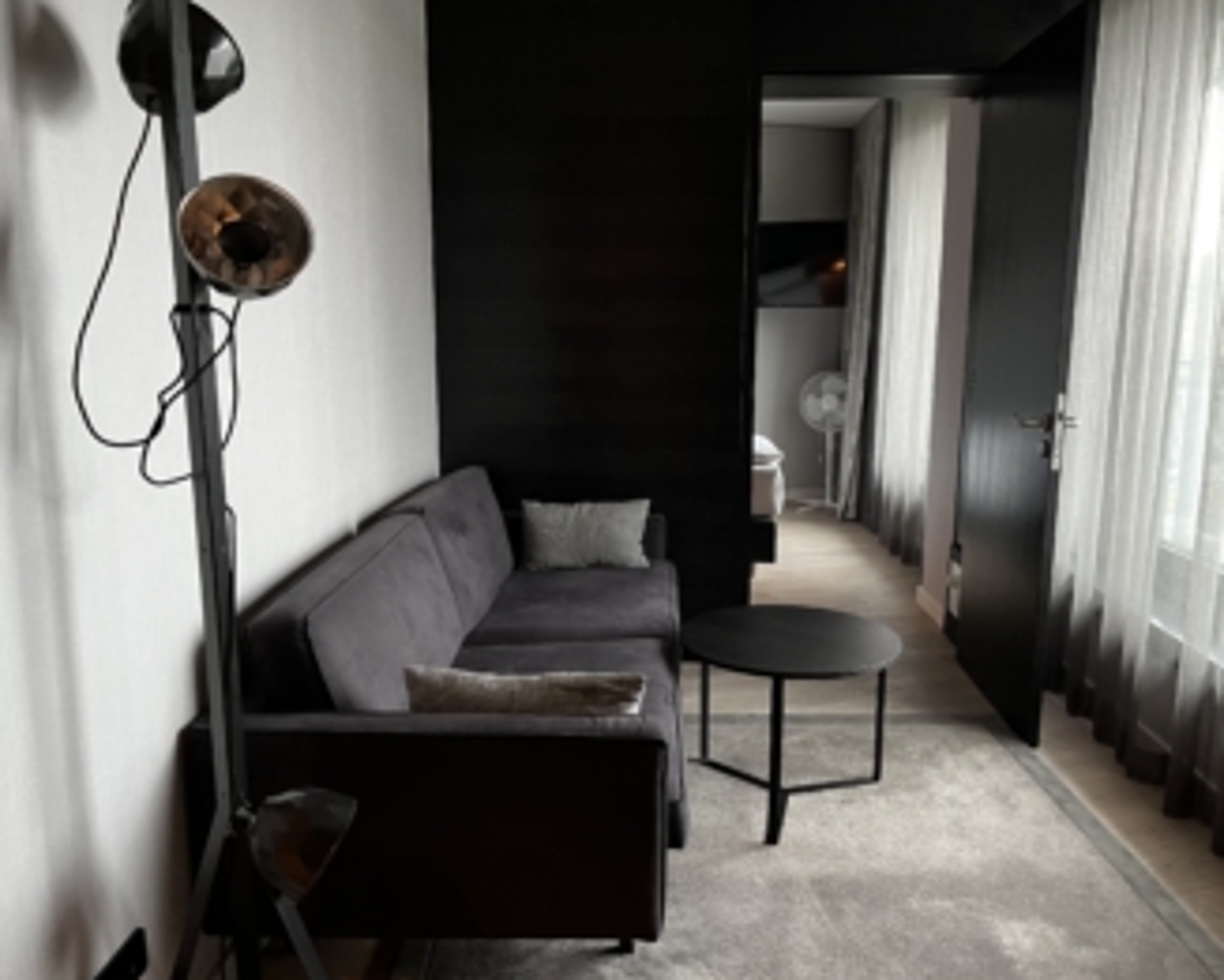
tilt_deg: -10.4
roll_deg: +0.2
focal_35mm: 28
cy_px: 492
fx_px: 1015
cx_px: 642
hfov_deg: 62.2
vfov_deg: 51.6
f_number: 1.6
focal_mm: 5.1
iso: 250
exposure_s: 1/50
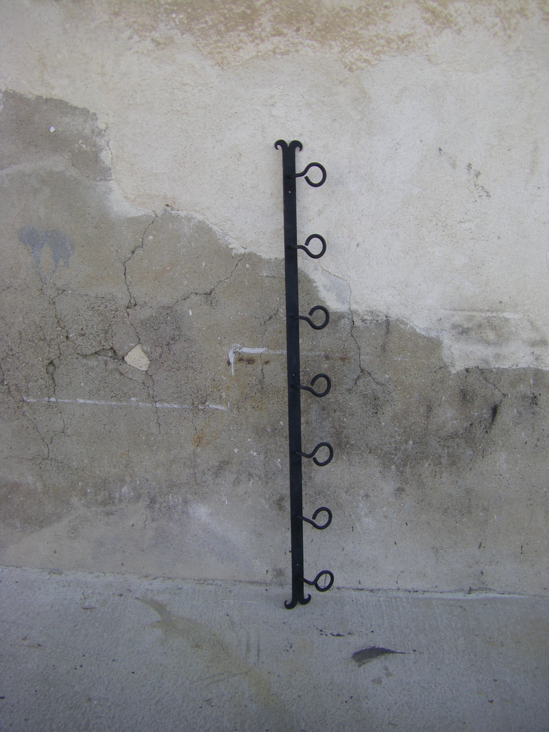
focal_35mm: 38
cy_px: 366
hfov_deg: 37.7
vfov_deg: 49.0
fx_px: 804
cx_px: 274
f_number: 3.5
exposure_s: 1/160
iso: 64
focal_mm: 6.3
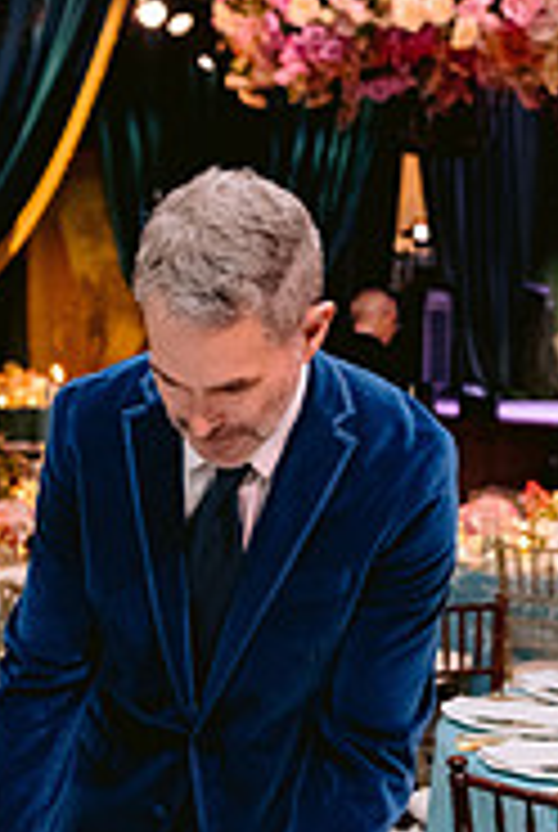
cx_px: 288
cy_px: 558
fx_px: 1969
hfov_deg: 16.1
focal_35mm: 85
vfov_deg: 23.8
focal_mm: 35
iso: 3200
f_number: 2.8
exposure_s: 1/100
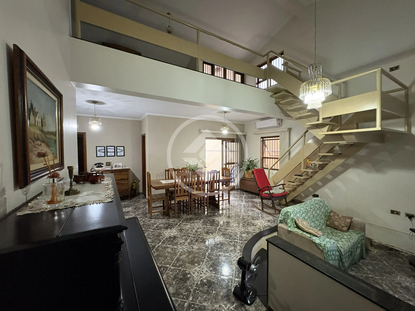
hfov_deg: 102.1
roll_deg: +0.5
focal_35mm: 14
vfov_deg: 85.7
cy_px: 156
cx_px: 208
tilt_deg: -1.9
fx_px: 168
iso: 640
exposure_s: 1/40
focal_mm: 2.22
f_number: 2.2
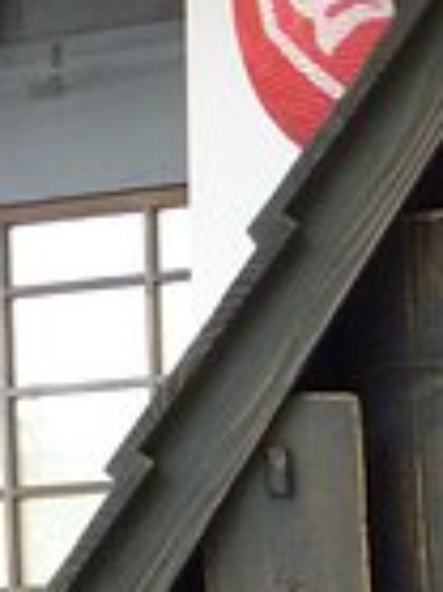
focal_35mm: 129
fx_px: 2205
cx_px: 664
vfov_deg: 13.7
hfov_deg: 11.0
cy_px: 1048
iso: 400
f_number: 3.5
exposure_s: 1/25
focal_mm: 6.3
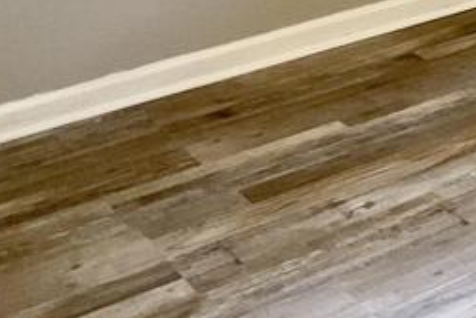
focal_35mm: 103
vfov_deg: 12.4
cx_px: 698
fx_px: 1363
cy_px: -215
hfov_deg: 17.9
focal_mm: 3
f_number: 1.8
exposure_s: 1/60
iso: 125
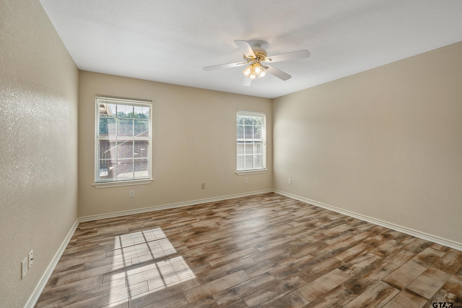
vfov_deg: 77.3
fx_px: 192
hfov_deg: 100.4
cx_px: 231
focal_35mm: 15
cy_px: 154
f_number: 8
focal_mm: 15
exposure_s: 1/125
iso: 800
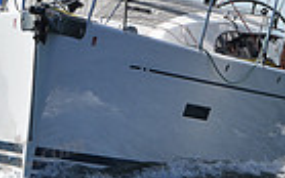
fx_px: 6589
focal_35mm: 848
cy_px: 40
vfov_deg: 1.6
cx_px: 193
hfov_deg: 2.5
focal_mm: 200
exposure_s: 1/1250
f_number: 10
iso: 320
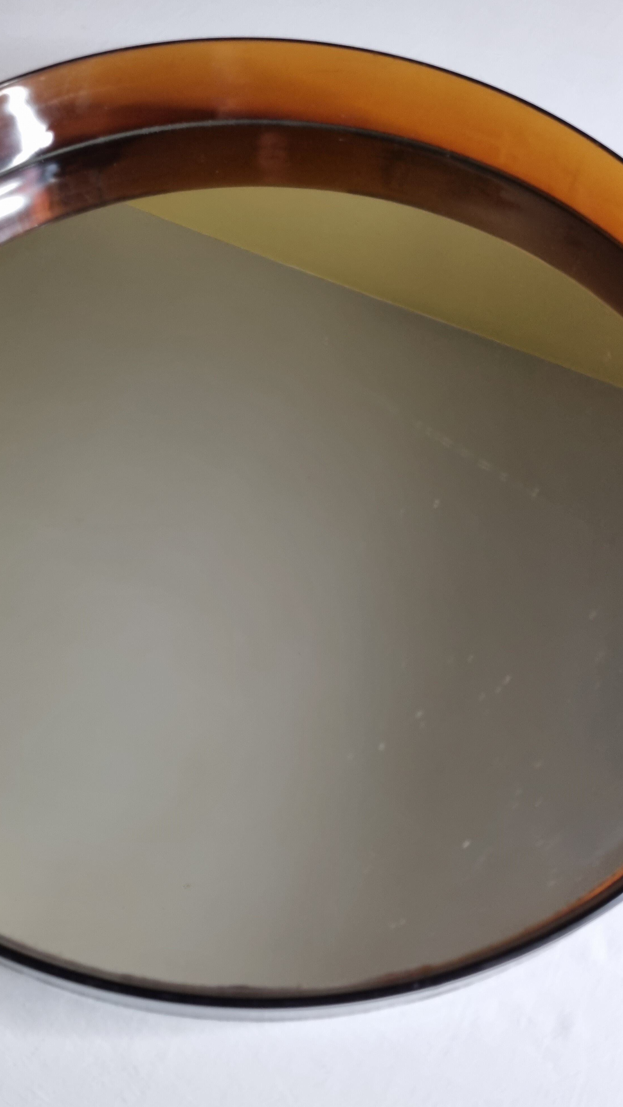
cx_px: 233
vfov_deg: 66.1
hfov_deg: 39.9
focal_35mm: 29
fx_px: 852
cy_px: 559
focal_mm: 5.4
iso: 160
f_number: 1.8
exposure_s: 1/100
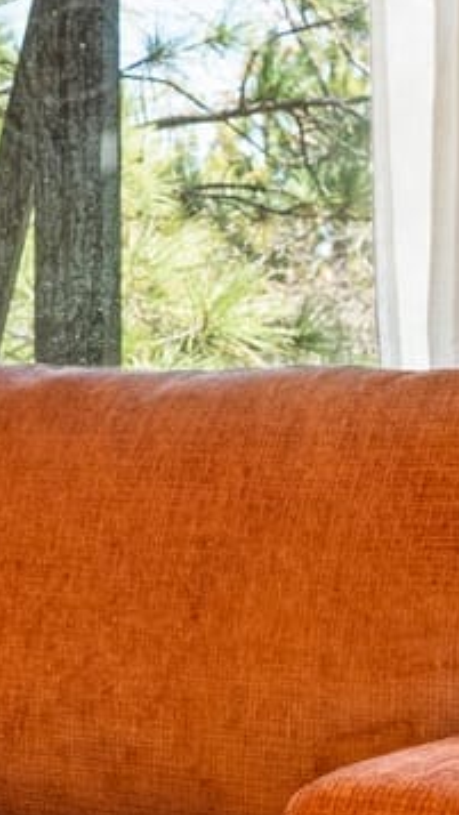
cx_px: -1039
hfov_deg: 7.7
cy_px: 400
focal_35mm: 132
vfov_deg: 16.3
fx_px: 2854
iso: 400
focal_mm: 30
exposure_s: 1/2.5
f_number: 7.1
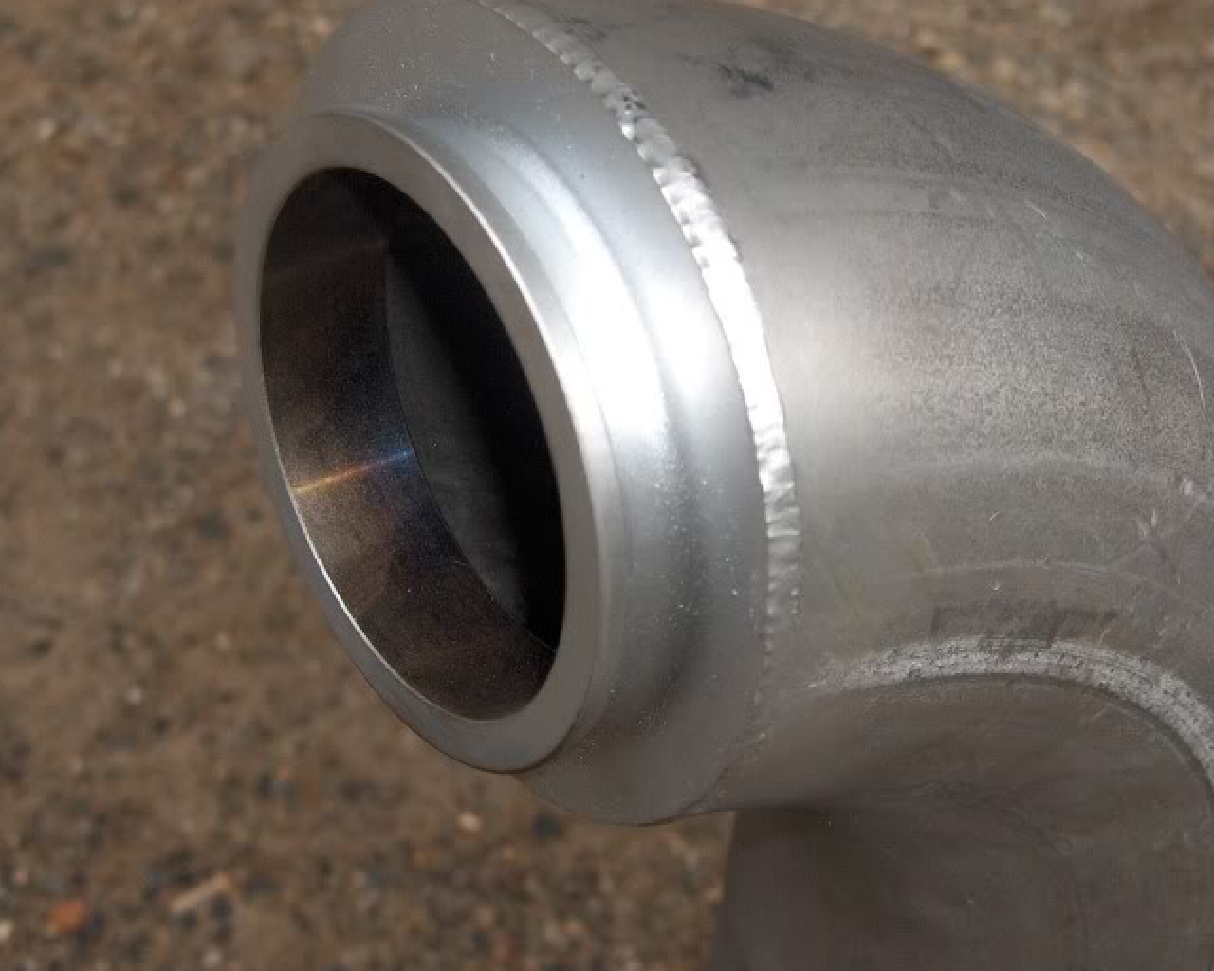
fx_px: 2192
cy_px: 420
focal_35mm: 61
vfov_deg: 25.0
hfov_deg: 30.9
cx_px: 470
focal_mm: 8
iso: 131
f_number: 2.8
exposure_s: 1/60
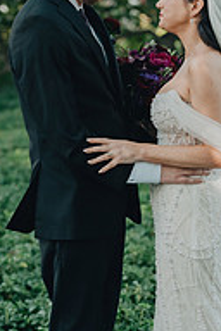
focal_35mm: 164
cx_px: 136
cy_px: 131
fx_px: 1510
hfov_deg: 8.4
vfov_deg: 12.5
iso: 800
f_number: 2.8
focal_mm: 70
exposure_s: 1/1250
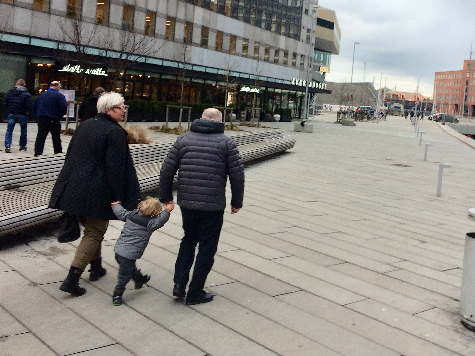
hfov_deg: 44.0
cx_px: 328
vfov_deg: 33.9
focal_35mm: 42
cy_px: 110
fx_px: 576
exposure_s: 1/100
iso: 40
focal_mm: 4.15
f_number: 2.2
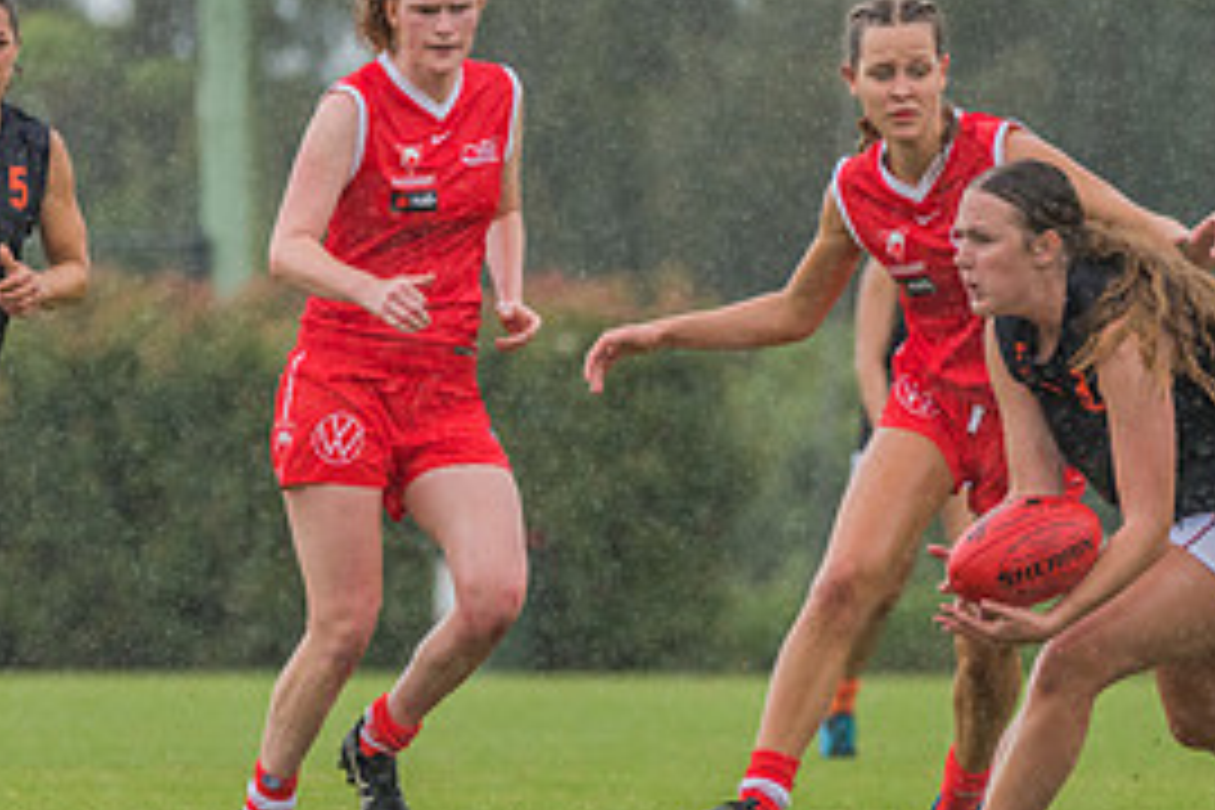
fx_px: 25378
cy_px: 376
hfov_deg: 2.7
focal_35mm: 752
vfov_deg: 1.8
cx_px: 752
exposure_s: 1/1250
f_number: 6
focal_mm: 350
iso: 800
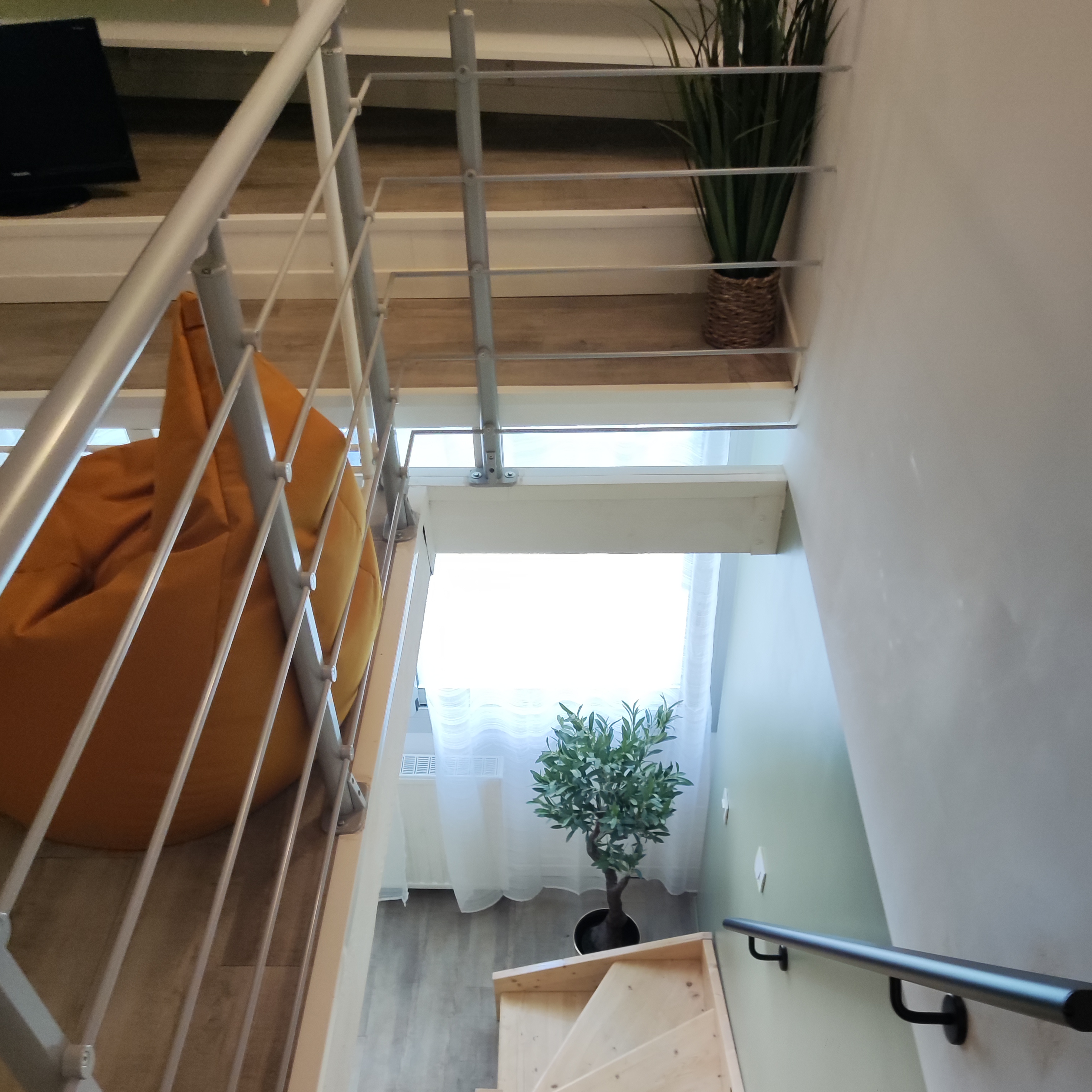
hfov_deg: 54.0
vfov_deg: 52.9
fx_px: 1071
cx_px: 547
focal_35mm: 30
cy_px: 733
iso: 187
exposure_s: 1/50
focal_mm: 4.71
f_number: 1.79
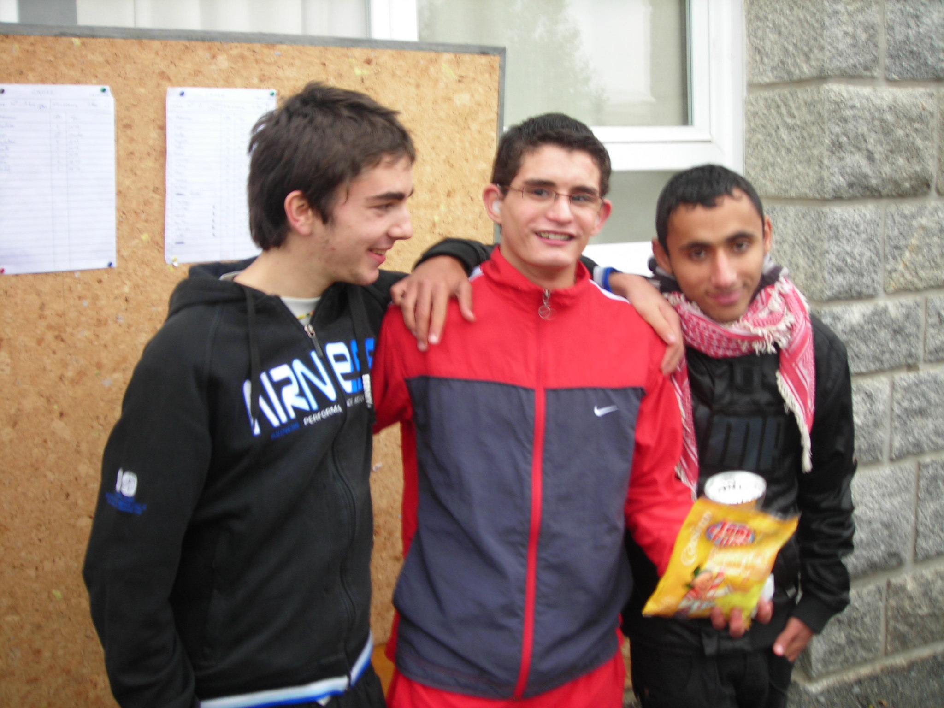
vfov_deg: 35.1
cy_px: 354
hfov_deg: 45.8
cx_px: 472
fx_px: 1118
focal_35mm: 41
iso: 50
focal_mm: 6.8
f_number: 3.3
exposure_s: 1/6.7
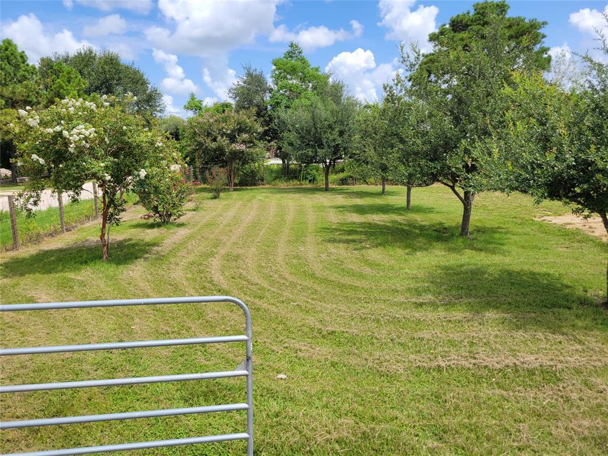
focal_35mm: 26
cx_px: 304
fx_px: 457
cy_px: 228
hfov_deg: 67.3
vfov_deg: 53.1
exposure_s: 1/2192
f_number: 1.8
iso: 40
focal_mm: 5.4
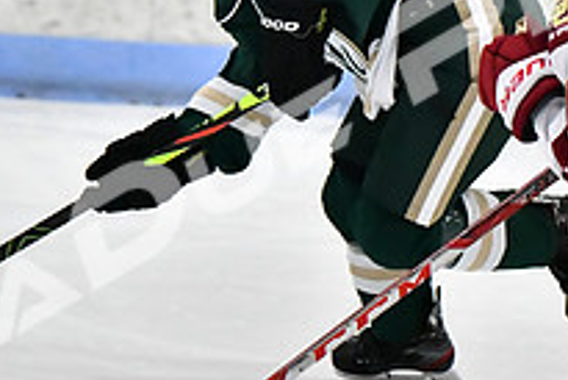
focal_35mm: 531
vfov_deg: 2.6
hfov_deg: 3.9
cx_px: 238
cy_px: 146
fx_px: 8390
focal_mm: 125
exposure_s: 1/1250
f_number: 2.8
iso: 8000
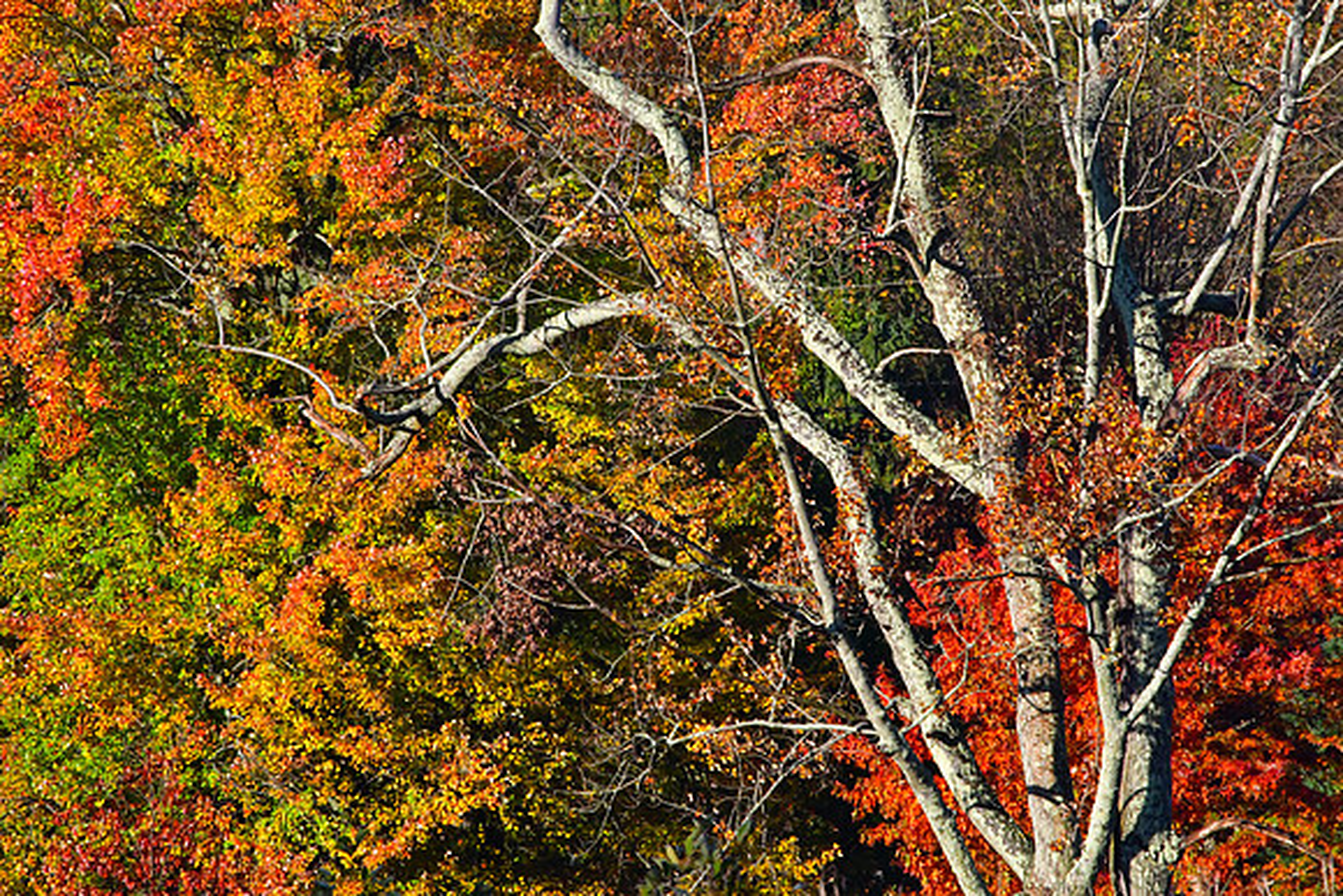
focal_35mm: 450
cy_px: 448
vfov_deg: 3.1
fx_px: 16791
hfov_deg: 4.6
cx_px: 672
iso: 3200
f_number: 22
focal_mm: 300
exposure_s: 1/500
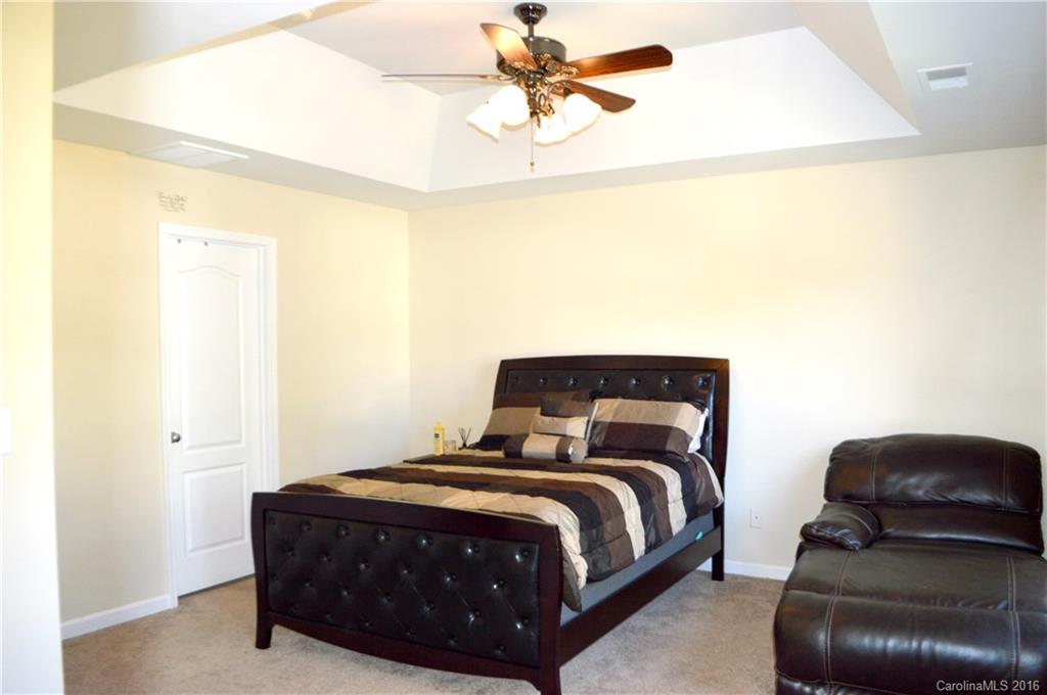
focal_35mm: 27
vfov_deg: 47.8
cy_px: 348
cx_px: 524
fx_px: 784
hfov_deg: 67.4
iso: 400
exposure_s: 1/160
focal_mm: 18
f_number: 3.5
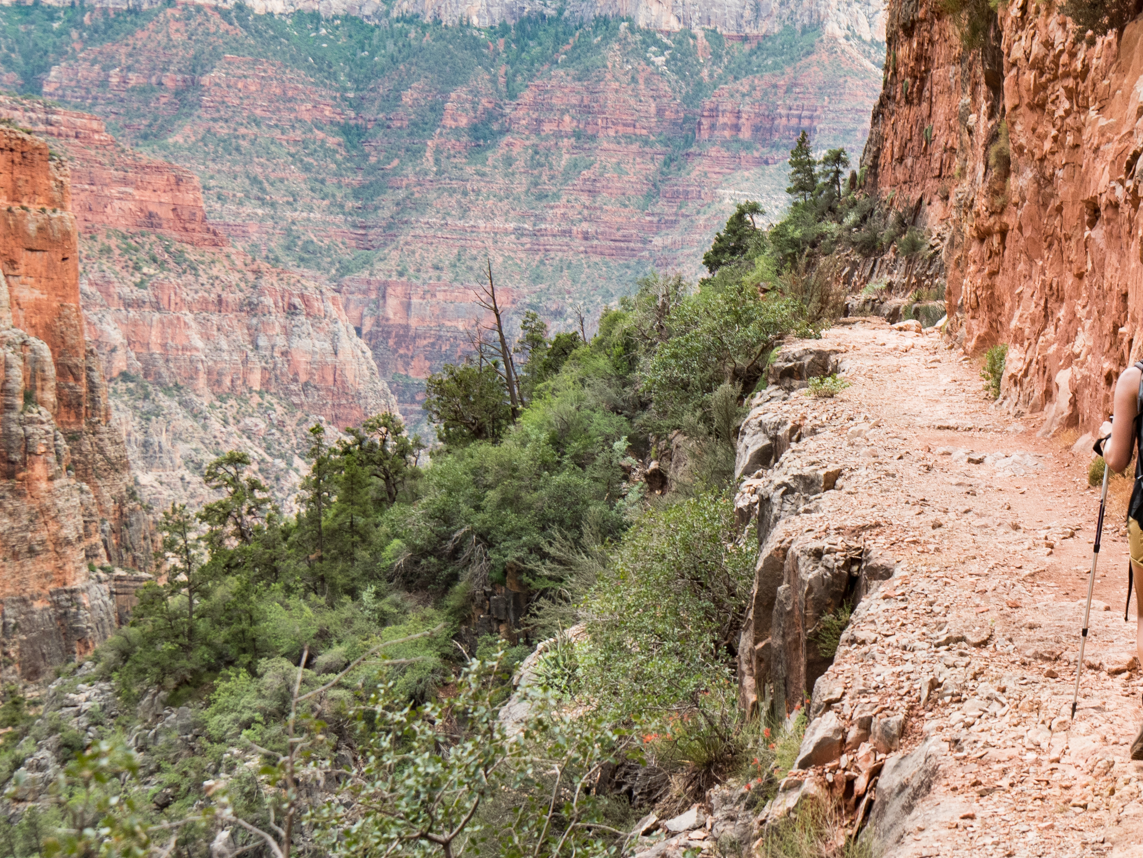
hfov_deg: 24.5
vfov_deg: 18.7
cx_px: 818
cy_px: 378
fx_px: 2610
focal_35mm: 79
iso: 200
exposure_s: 1/60
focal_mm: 26
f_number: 5
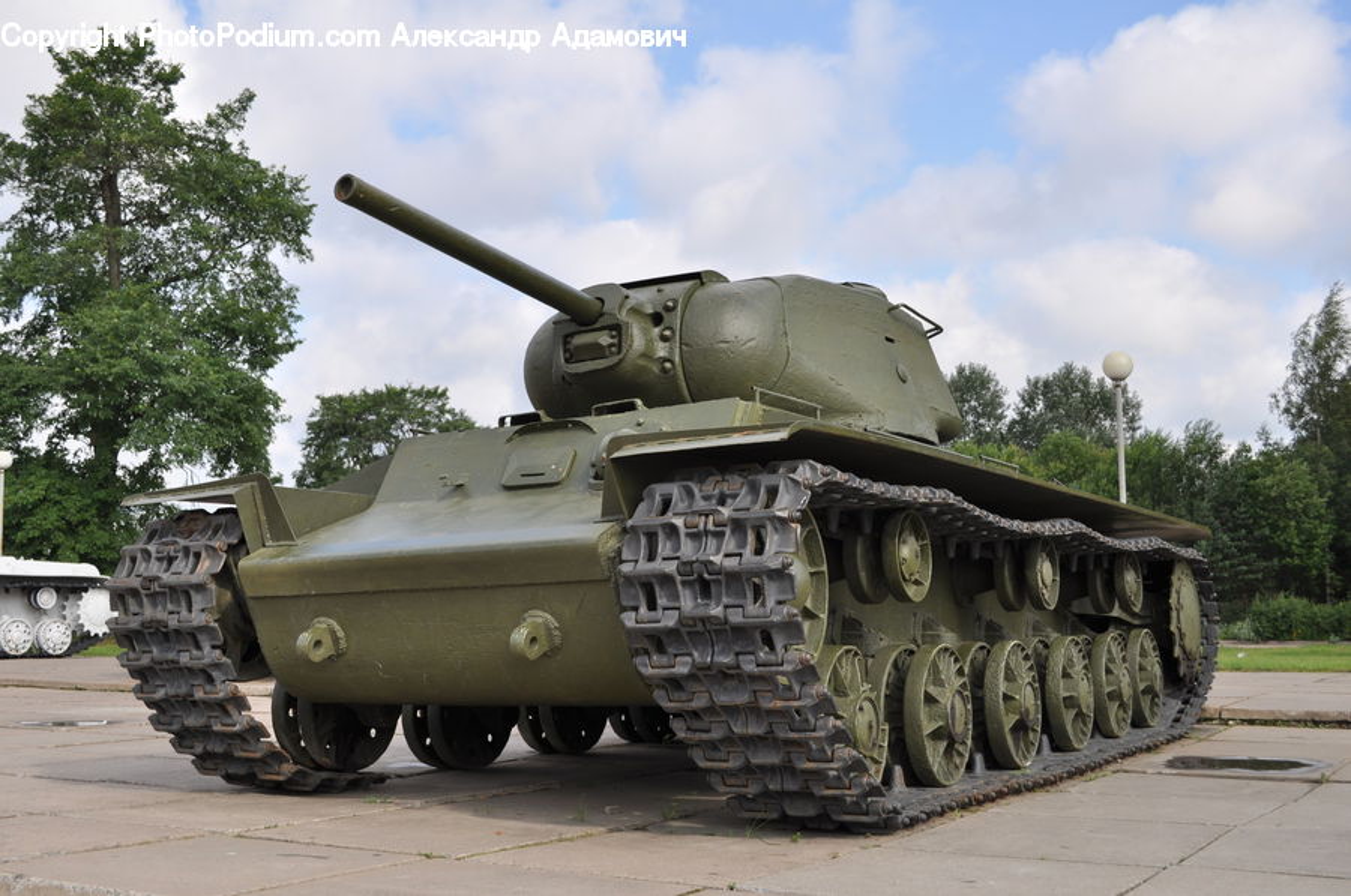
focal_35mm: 39
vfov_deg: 34.1
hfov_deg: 49.6
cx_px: 676
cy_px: 448
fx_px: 1461
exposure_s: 1/640
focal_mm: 26
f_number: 5.6
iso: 200
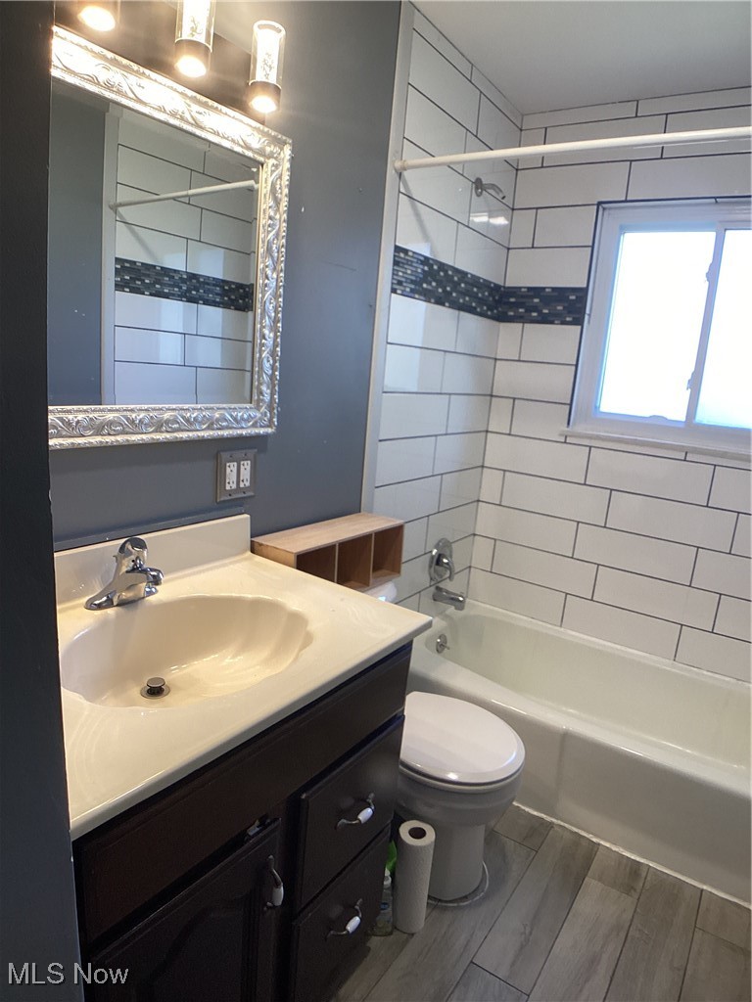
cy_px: 501
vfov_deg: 58.4
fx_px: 898
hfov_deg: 45.4
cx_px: 376
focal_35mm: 31
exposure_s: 1/60
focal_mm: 3.3
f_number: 2.4
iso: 80
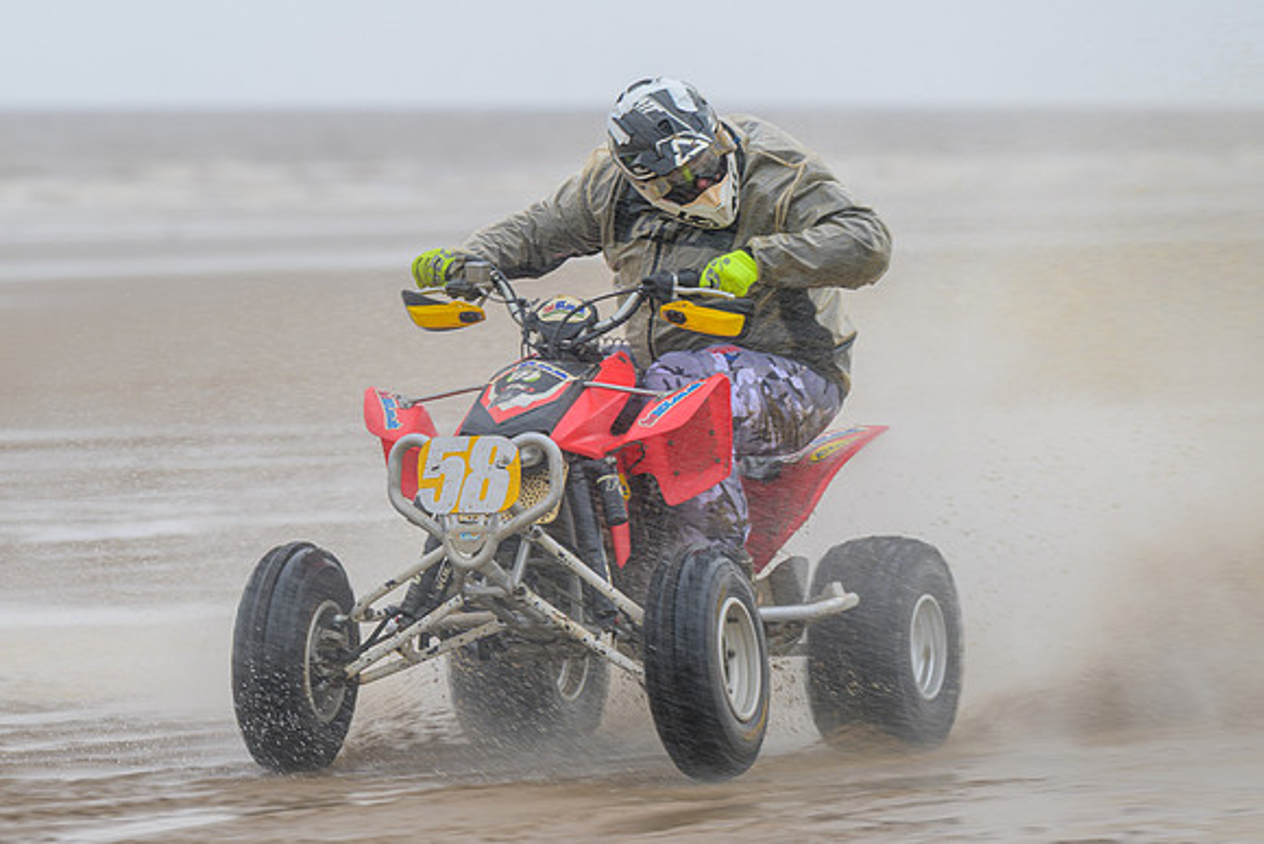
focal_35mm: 311
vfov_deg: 4.4
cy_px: 404
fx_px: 10905
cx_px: 579
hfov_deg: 6.6
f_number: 4
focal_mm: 190
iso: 64
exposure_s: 1/250
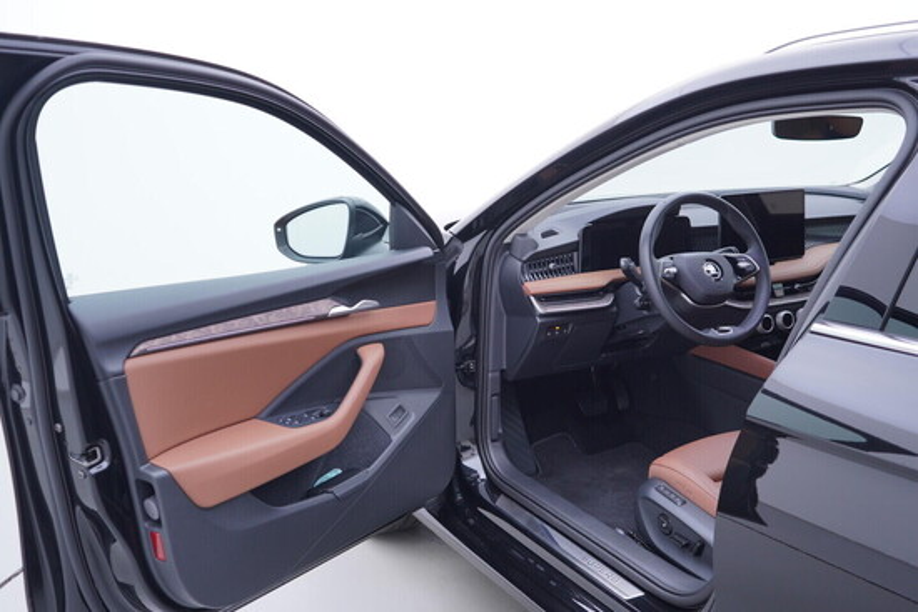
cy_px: 306
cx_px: 459
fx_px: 918
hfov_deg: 53.1
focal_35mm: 36
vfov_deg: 36.9
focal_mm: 24
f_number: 2.8
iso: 125
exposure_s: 1/40
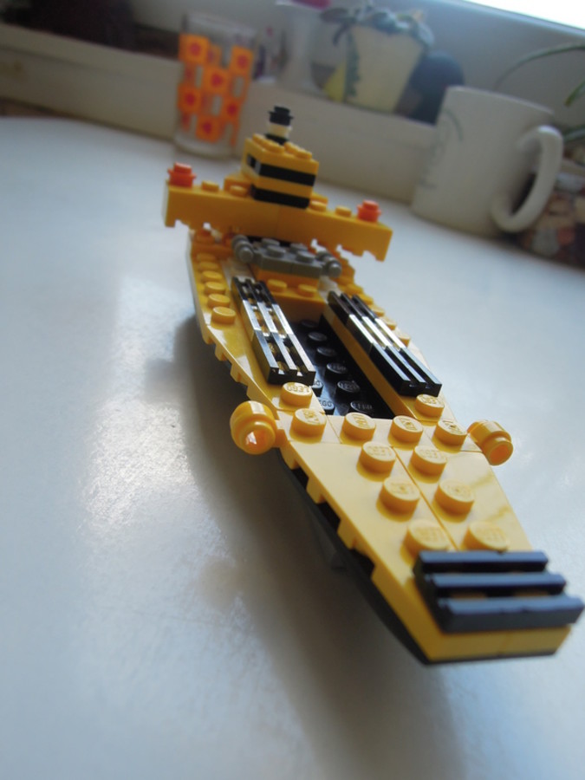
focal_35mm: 24
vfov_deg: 71.6
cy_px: 390
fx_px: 541
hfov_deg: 56.8
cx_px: 292
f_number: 2.8
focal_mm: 4.3
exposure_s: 1/250
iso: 160
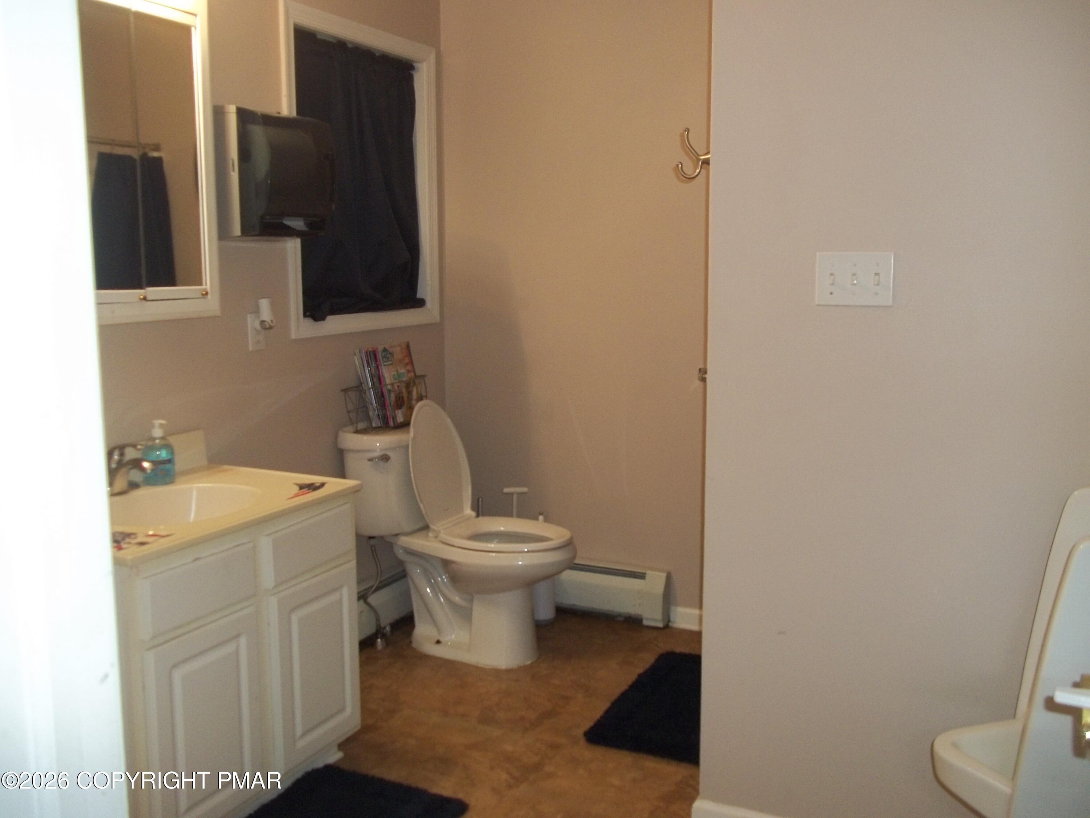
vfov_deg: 44.2
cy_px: 409
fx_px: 1008
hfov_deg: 56.8
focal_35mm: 32
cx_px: 545
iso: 160
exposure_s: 1/30
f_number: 2.9
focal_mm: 5.7
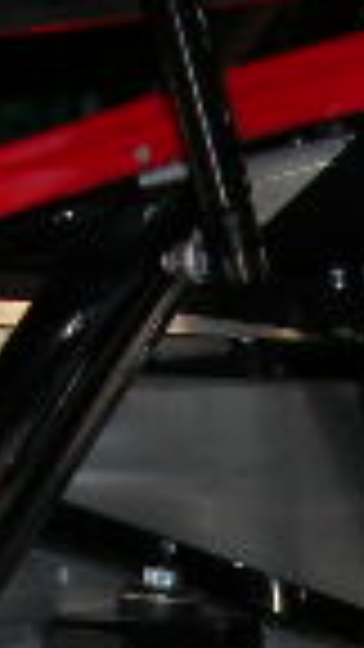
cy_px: 1076
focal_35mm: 184
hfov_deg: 6.5
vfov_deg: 11.1
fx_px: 3157
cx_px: 535
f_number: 3.2
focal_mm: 6.3
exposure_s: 1/60.1
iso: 50
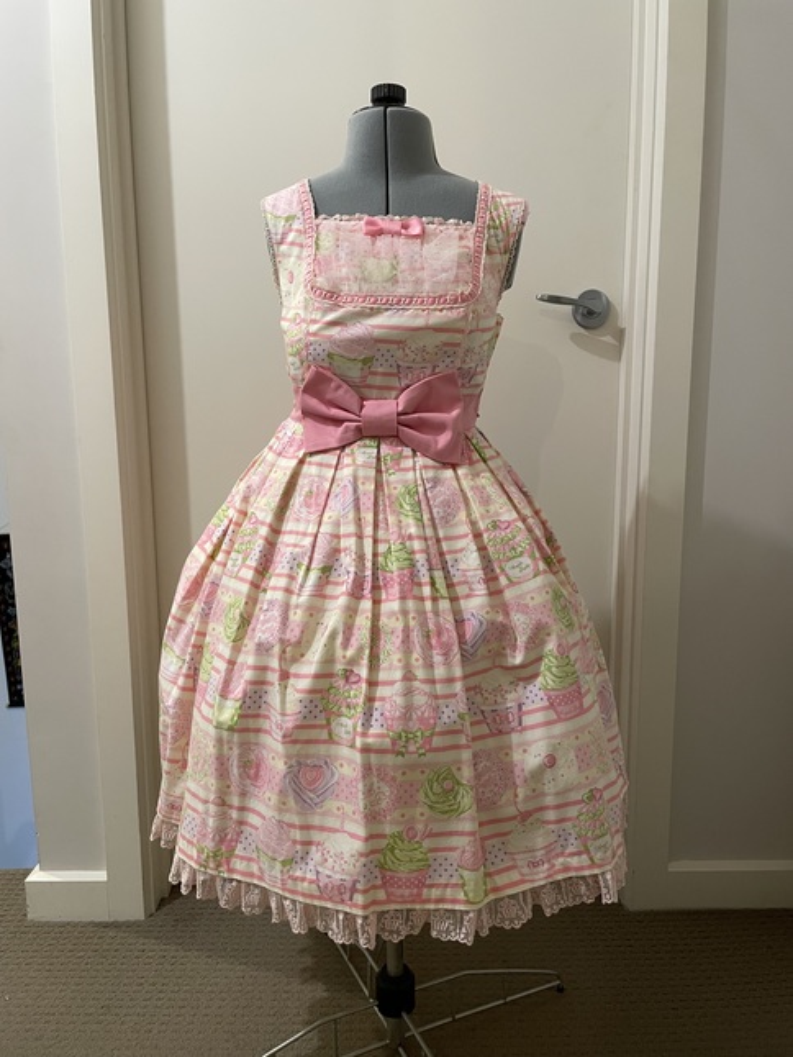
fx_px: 794
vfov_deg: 67.3
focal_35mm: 26
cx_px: 396
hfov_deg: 53.1
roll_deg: +0.4
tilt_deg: -8.4
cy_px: 528
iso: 160
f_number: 1.6
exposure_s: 1/50
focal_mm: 4.2
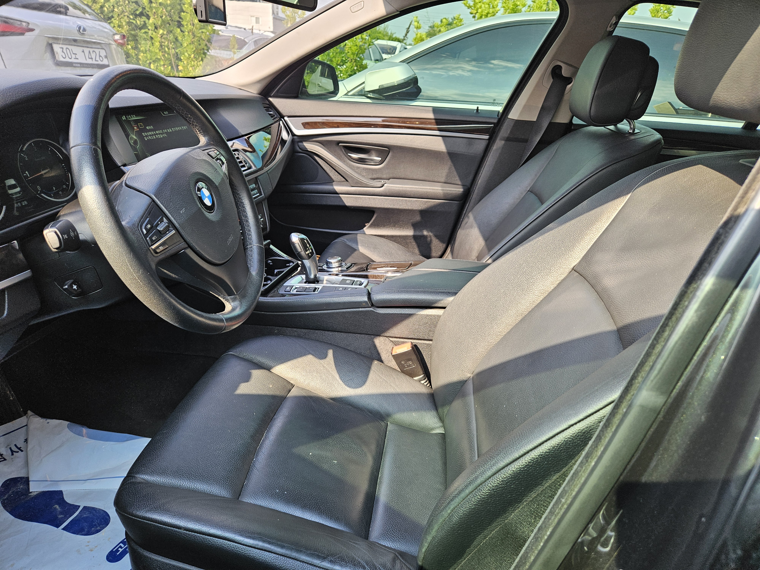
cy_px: 285
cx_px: 380
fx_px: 505
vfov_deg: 58.9
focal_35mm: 23
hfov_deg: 73.9
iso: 64
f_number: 1.8
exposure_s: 1/207
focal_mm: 5.4
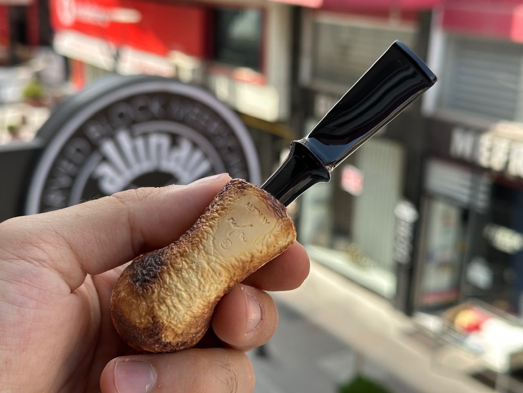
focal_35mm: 48
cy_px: 196
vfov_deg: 30.3
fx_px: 725
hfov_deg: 39.7
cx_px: 262
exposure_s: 1/694
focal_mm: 6.86
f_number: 1.78
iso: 64
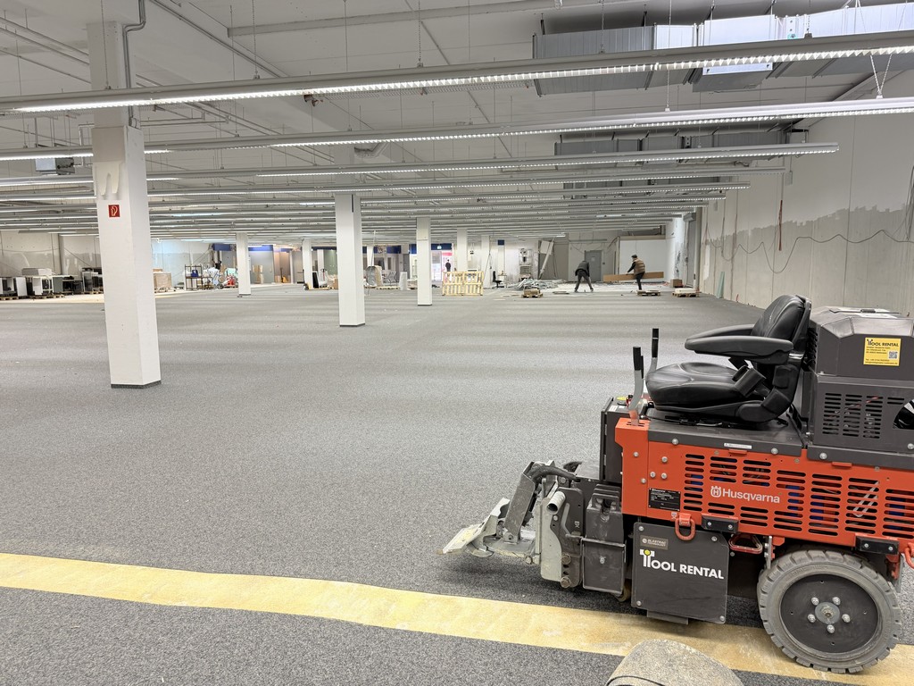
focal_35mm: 24
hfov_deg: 71.6
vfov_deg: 56.8
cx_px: 457
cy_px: 343
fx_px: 634
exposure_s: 1/50
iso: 100
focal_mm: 6.76
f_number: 1.78
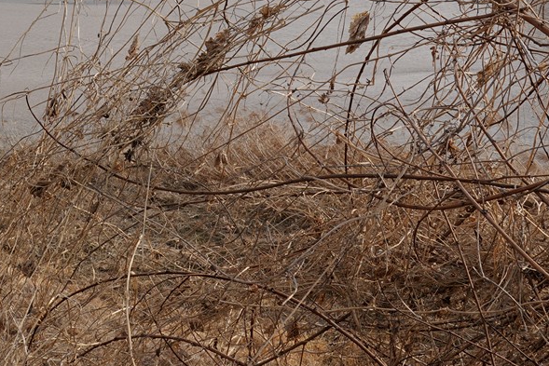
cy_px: -48
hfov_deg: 17.9
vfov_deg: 12.0
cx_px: 24
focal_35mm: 112
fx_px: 1708
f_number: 16
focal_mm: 33
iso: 200
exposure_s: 1/100
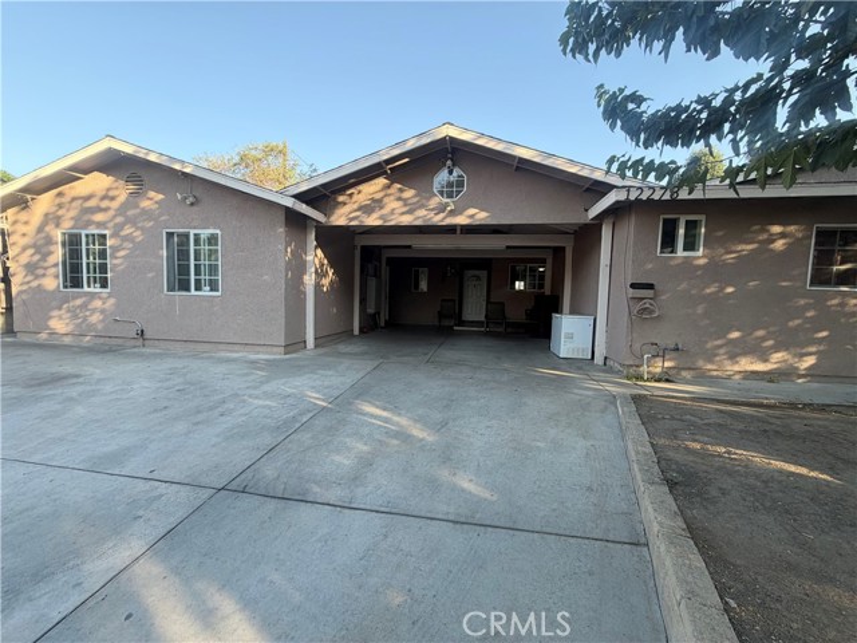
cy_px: 322
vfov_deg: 85.7
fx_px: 347
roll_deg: -1.4
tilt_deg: -4.8
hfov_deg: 102.1
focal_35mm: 14
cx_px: 428
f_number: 2.2
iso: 40
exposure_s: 1/184
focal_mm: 2.22
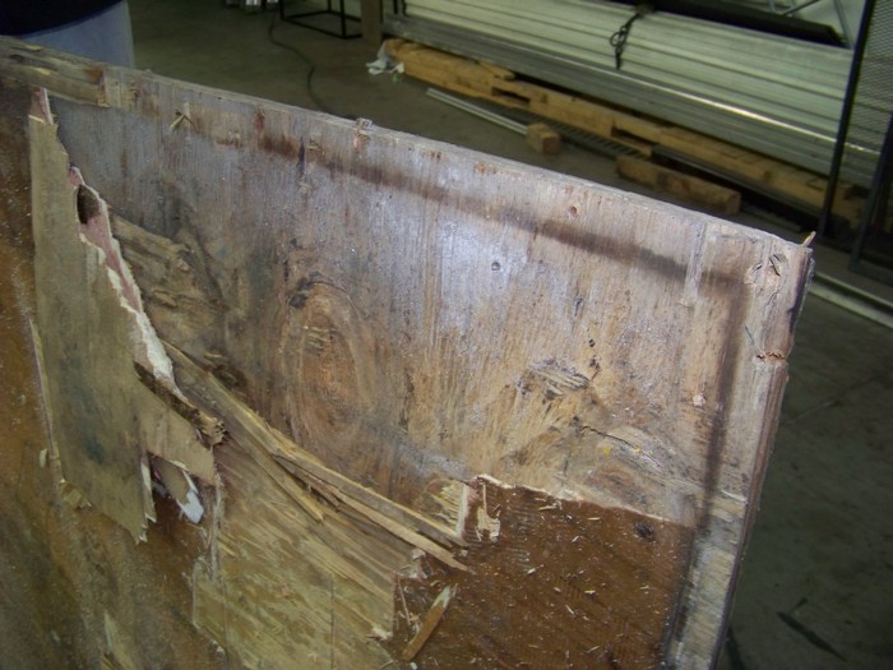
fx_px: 929
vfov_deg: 39.7
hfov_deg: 51.4
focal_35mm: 36
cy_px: 335
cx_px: 446
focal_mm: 5.85
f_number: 2.8
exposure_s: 1/30
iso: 200
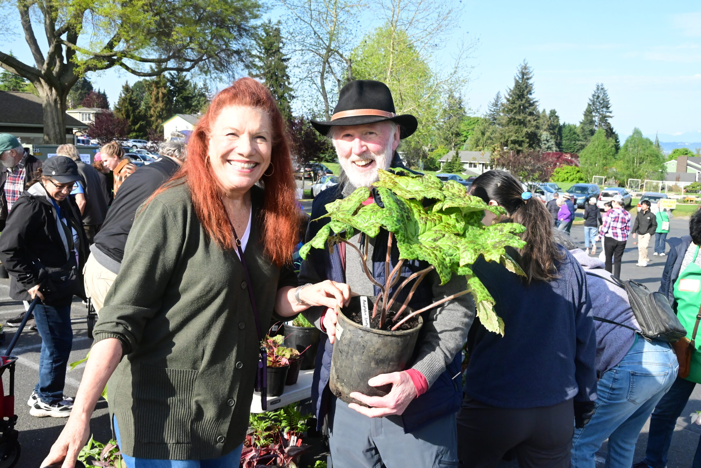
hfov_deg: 55.8
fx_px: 662
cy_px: 234
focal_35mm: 34
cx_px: 350
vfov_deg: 38.9
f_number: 14
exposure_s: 1/800
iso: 3200
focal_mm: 34
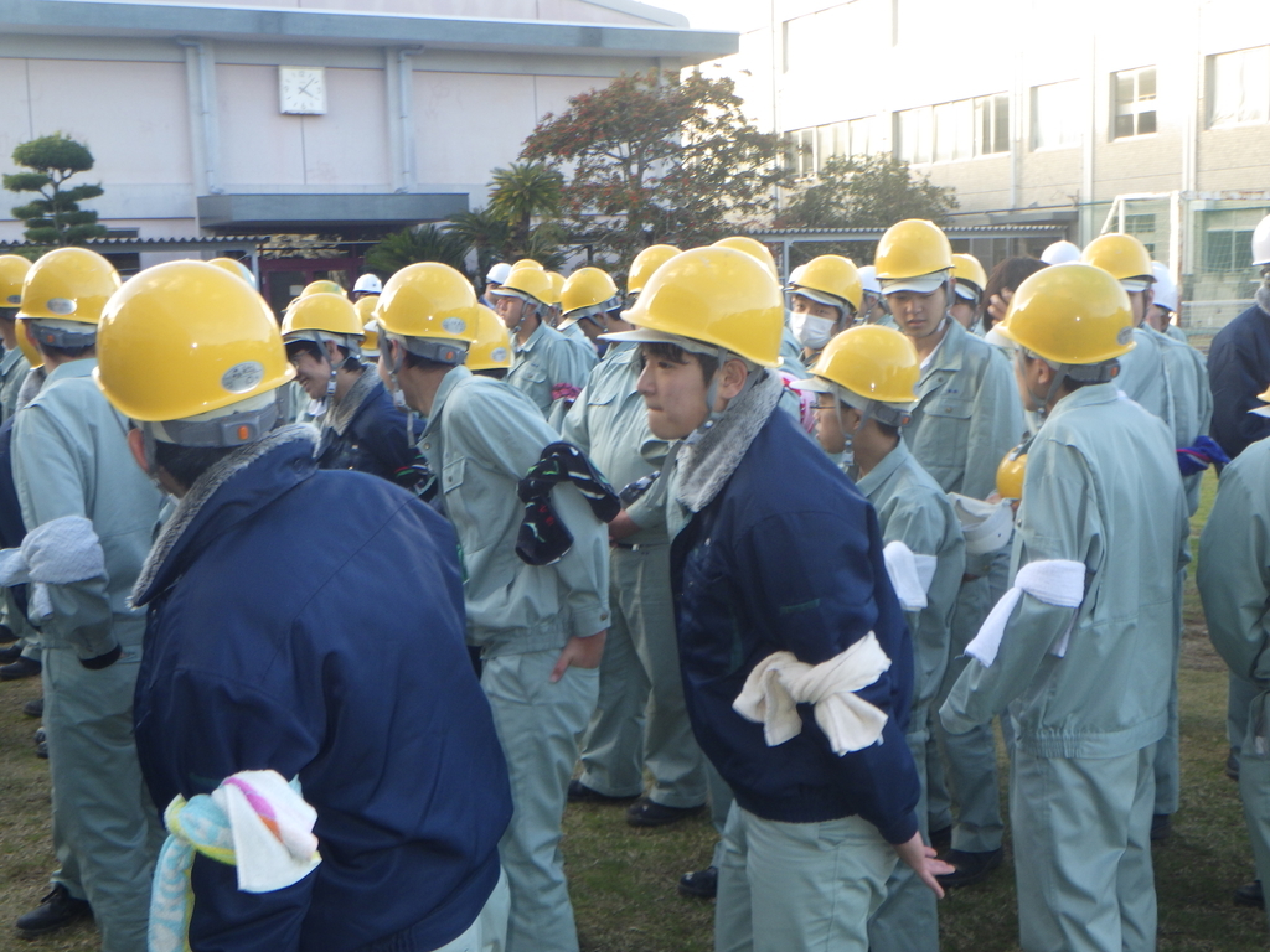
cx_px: 635
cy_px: 476
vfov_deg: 34.3
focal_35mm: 42
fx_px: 1541
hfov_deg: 44.8
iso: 125
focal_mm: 7.5
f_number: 4.2
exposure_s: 1/100
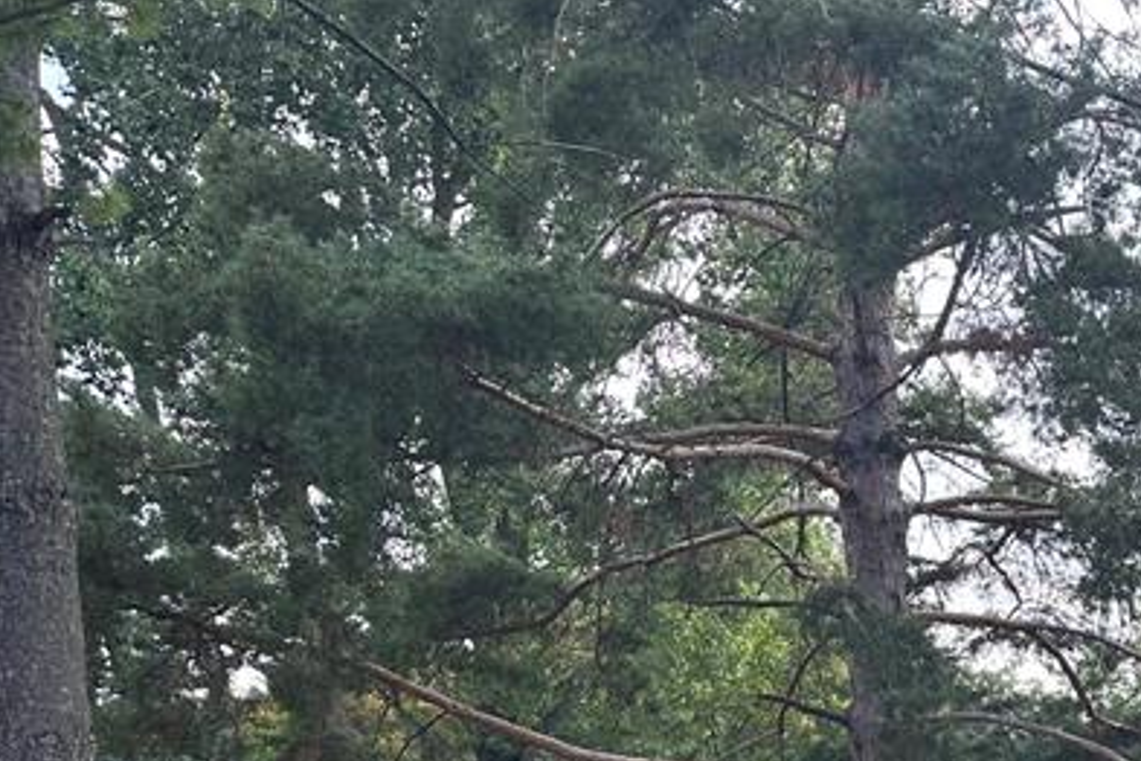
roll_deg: +0.1
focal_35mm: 65
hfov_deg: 27.1
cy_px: 1014
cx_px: 1391
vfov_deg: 19.2
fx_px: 2060
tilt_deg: -1.0
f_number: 1.78
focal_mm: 6.86
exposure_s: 1/690
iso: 80
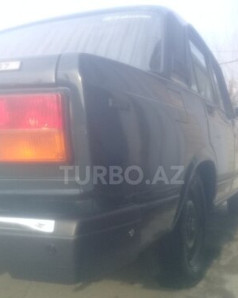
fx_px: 361
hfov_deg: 36.5
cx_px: 122
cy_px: 175
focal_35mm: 41
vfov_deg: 44.6
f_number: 2.2
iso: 50
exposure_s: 1/185
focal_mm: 3.3
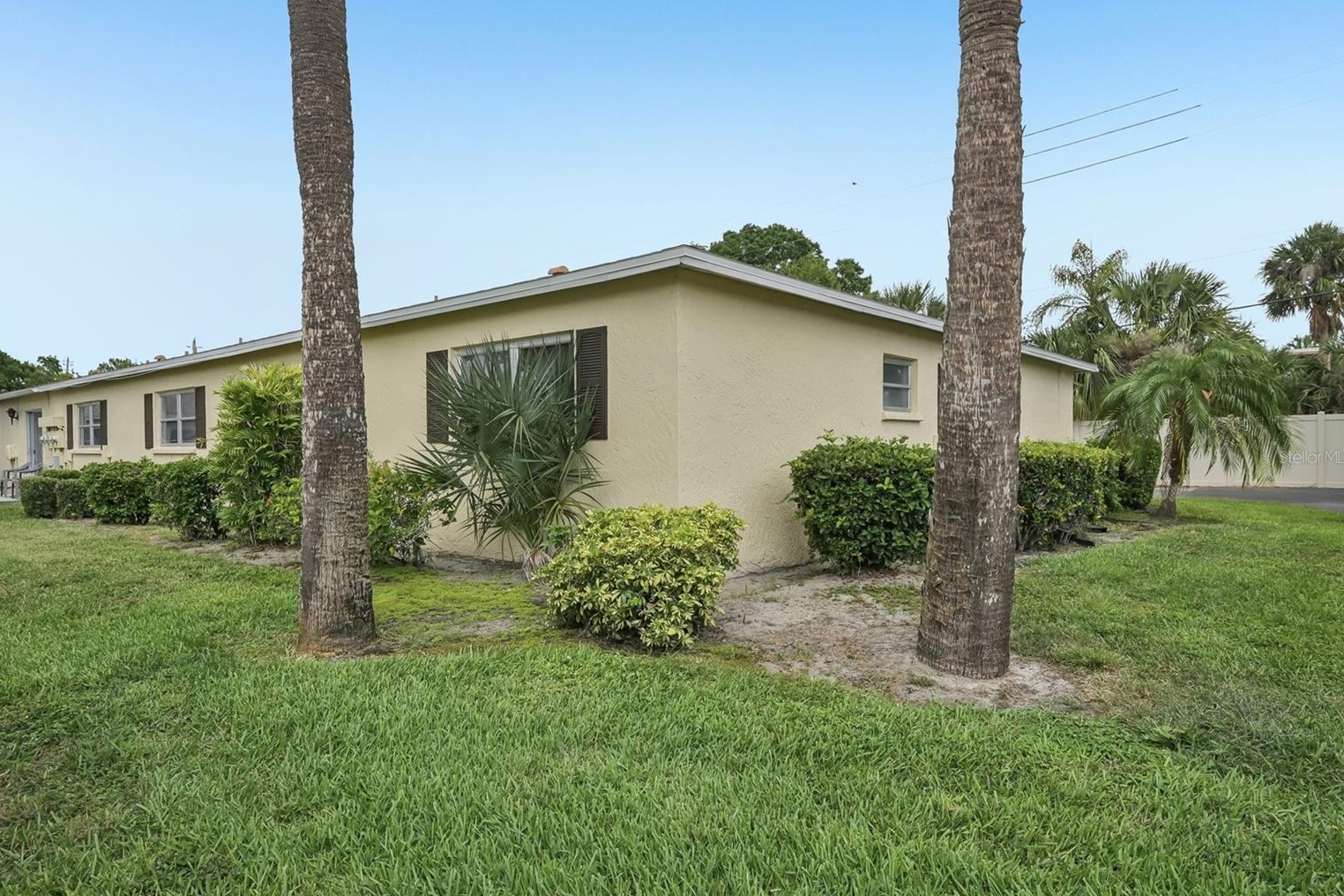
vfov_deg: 58.3
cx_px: 652
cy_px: 457
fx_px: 804
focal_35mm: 22
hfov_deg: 79.8
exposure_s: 1/640
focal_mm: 20.5
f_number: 8
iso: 400
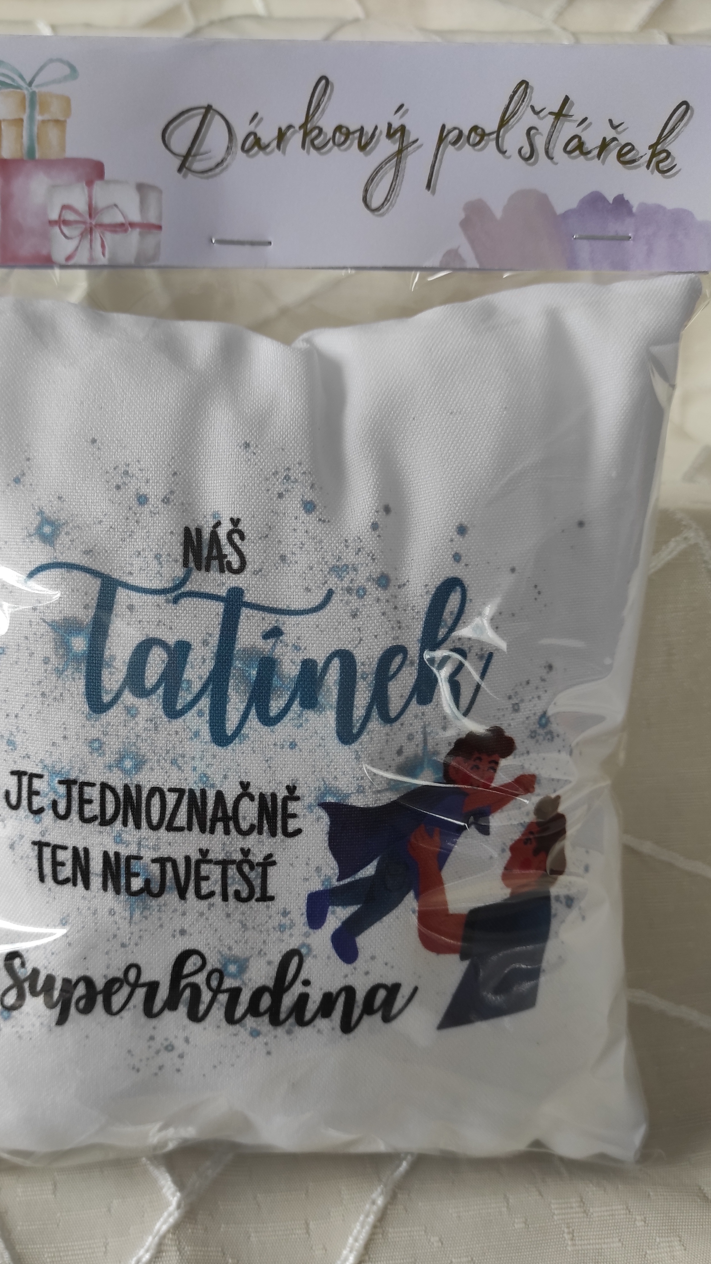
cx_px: 252
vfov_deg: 67.9
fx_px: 938
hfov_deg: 41.1
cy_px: 649
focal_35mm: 28
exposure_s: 1/50
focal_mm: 5.43
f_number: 1.89
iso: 254
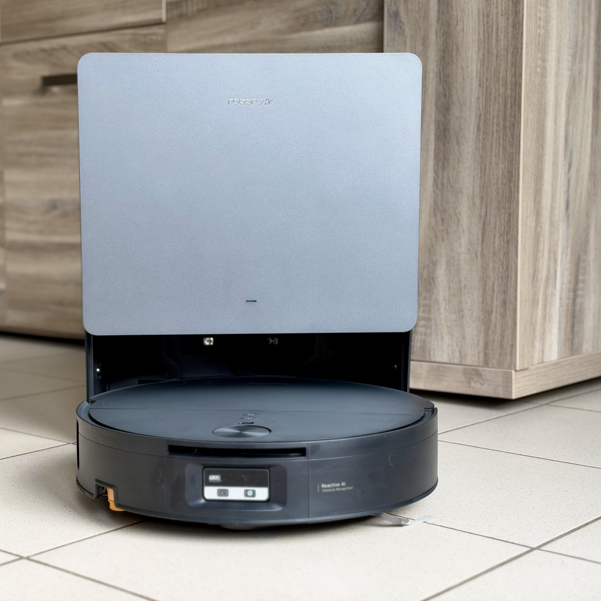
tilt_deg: -6.1
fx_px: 1120
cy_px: 299
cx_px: 237
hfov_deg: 30.0
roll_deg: +0.1
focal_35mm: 57
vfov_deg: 30.0
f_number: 1.8
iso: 100
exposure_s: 1/72
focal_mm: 6.93
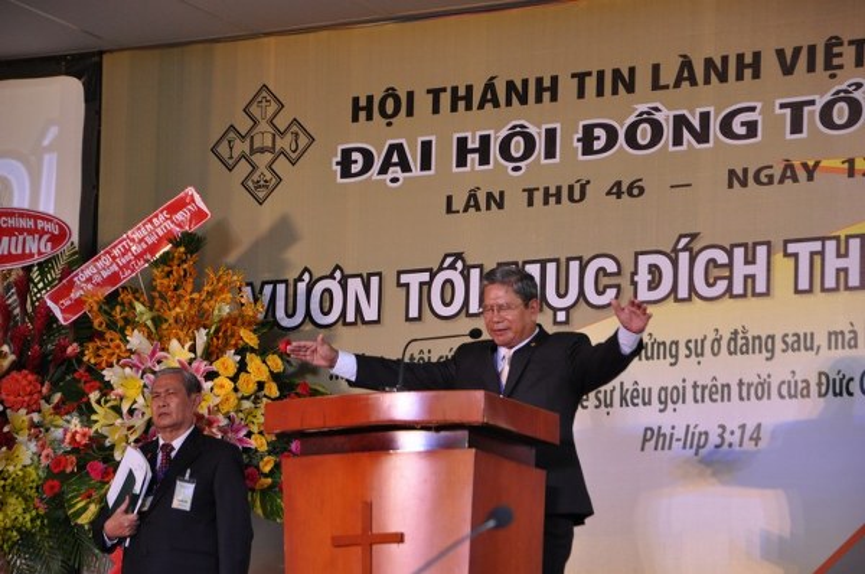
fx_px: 3778
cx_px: 432
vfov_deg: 8.7
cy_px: 287
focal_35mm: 158
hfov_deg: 13.1
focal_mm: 105
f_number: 5.6
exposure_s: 1/30
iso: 800
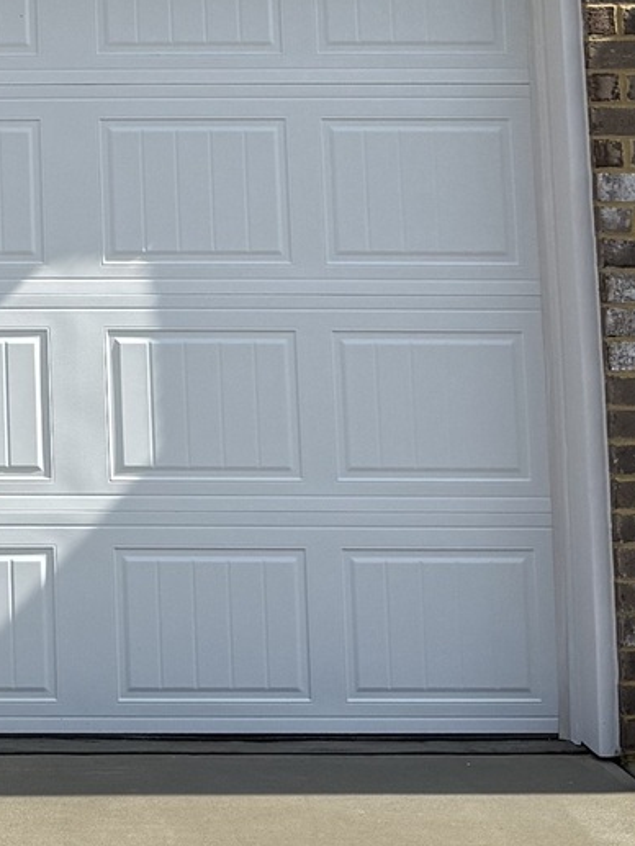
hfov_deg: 13.3
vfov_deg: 17.2
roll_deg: +0.2
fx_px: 2616
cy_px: -277
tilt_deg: +6.5
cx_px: -231
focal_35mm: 107
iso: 80
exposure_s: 1/4975
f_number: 1.78
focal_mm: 6.76
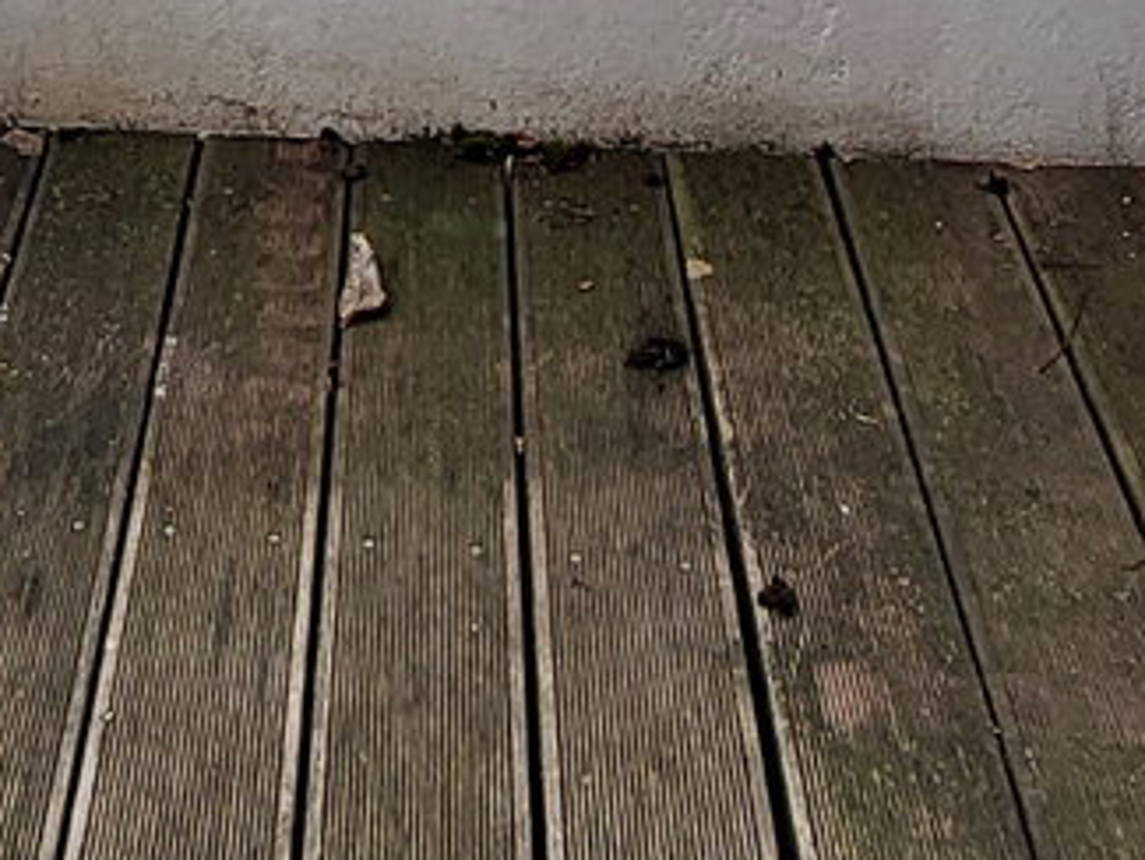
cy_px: -314
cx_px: 63
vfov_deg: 20.6
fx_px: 2118
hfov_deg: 28.8
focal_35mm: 64
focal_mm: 1.74
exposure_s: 1/172
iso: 50
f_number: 2.2
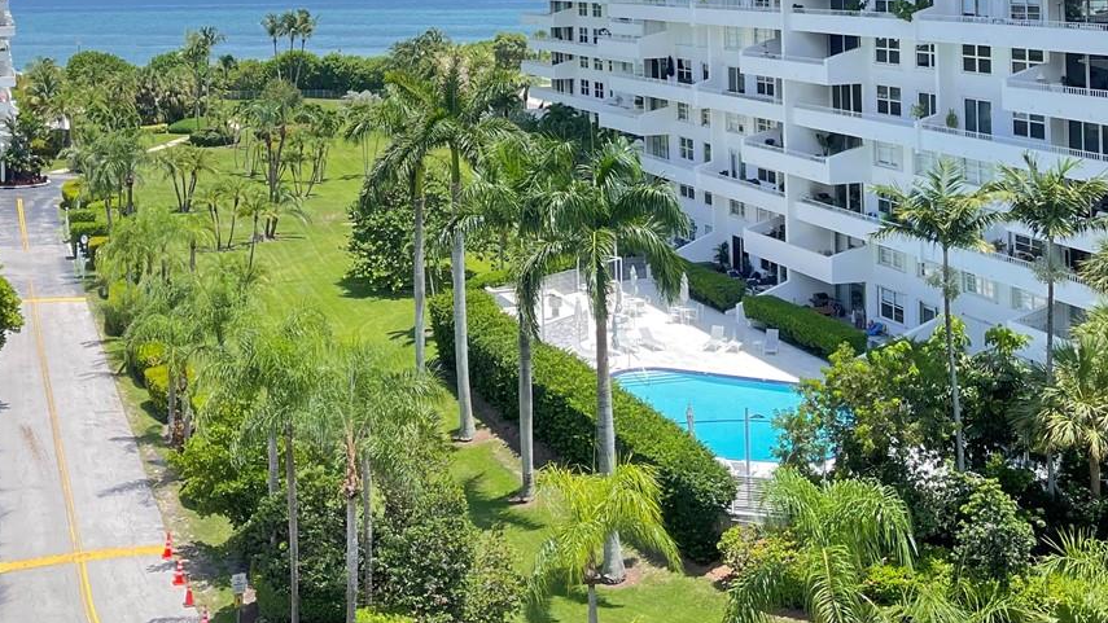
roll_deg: +1.2
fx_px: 1557
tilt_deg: -0.3
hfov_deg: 39.0
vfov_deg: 21.4
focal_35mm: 53
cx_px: 447
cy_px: -69
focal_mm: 5.1
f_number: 1.6
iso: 50
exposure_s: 1/978
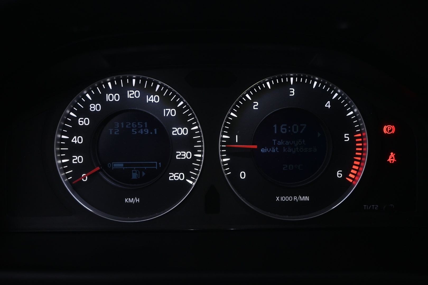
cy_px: 142
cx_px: 214
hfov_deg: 56.1
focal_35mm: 34
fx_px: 401
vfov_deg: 39.1
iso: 1000
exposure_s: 1/13
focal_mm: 22.5
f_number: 4
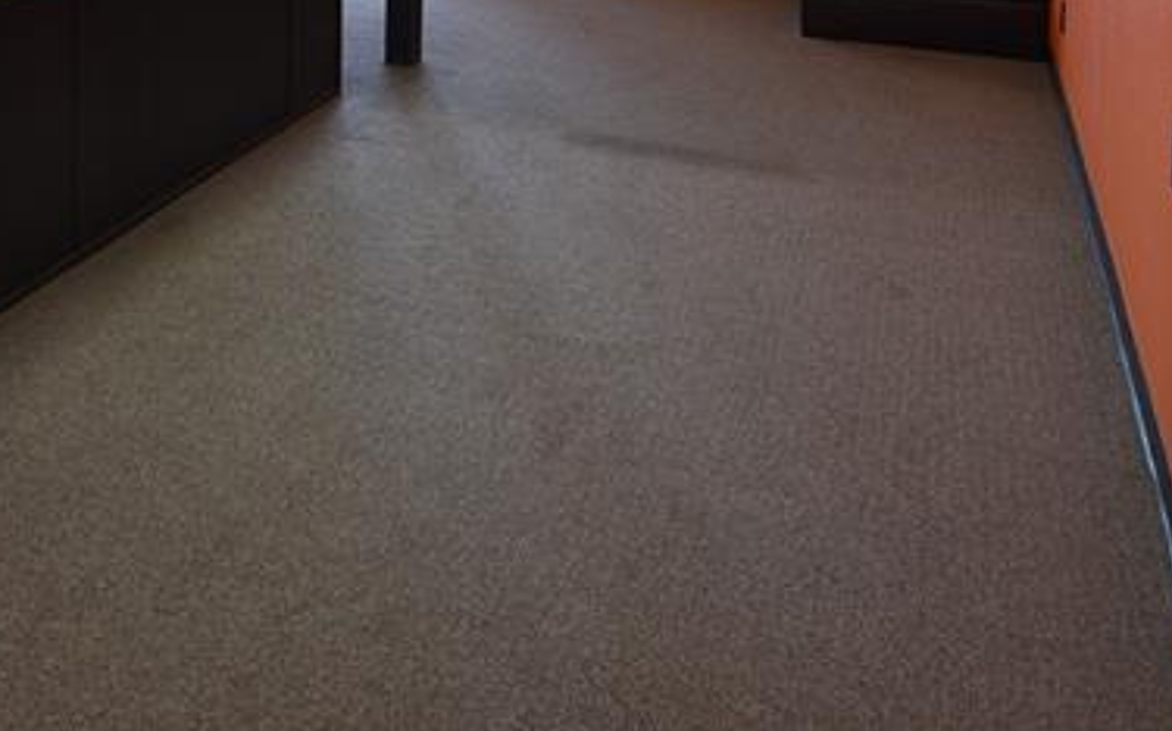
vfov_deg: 26.6
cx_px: 259
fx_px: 1245
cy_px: -270
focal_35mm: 39
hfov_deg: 48.0
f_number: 4.5
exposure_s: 1/80
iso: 400
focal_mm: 14
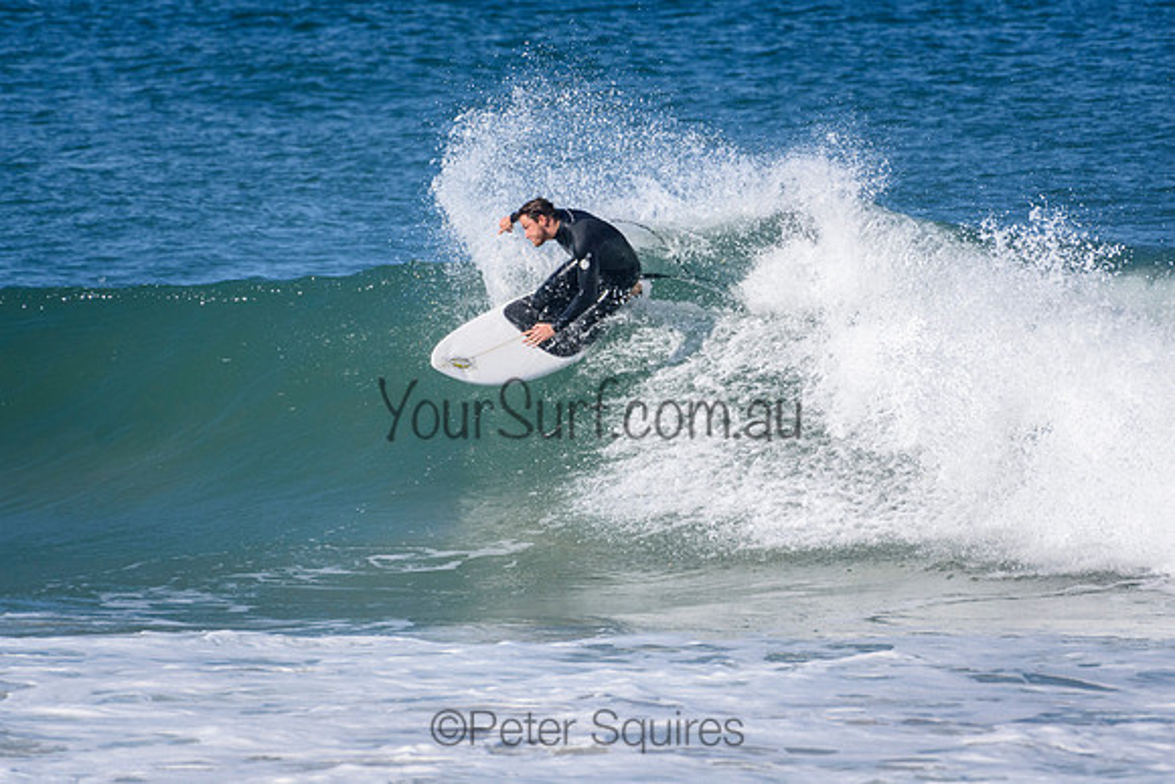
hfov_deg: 2.7
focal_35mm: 750
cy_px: 392
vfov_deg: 1.8
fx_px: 24487
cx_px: 588
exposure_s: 1/4000
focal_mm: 500
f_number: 5.6
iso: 560
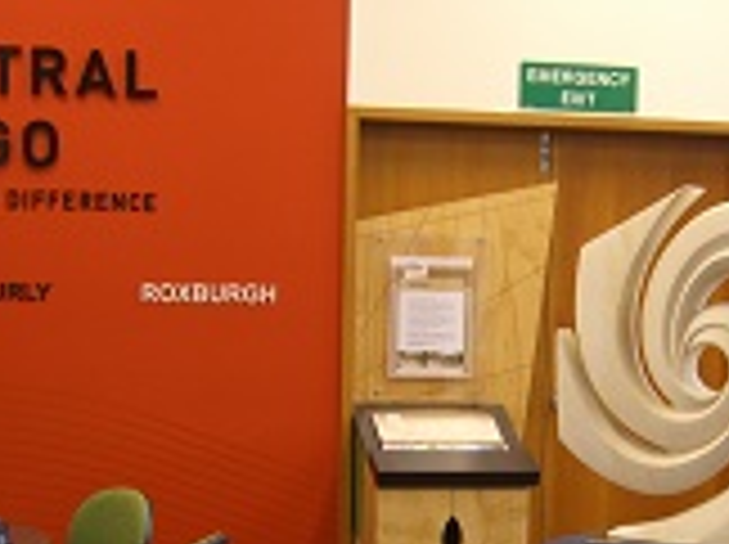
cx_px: 450
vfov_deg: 15.5
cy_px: 517
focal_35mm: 94
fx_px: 1977
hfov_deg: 20.9
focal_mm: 7.9
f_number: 2.8
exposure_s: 1/25
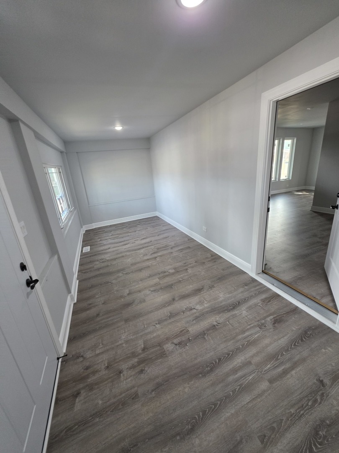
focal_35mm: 13
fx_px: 170
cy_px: 226
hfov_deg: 89.9
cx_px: 170
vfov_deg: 106.2
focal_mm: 2.2
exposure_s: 1/120
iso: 250
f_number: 1.9
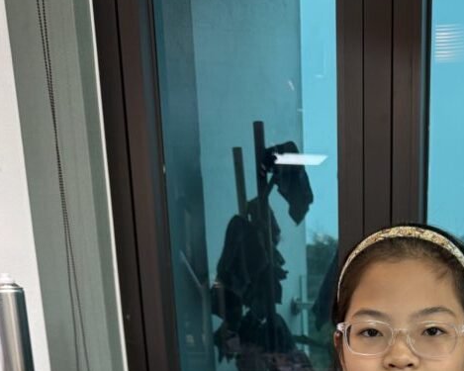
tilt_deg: -15.8
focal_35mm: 50
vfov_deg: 25.9
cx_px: 367
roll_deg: +0.3
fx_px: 686
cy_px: 483
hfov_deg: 36.2
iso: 125
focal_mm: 6.76
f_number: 1.78
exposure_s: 1/100
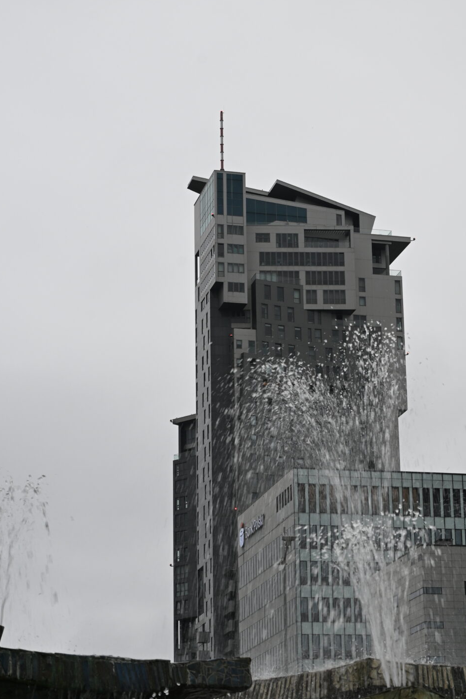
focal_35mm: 89
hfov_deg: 15.3
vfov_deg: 22.9
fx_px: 1727
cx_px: 378
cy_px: 371
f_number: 9
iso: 400
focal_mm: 49
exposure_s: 1/80
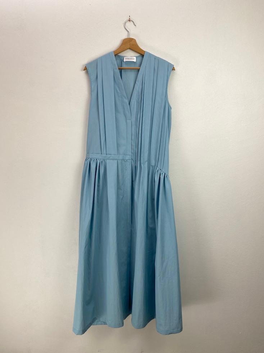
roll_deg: -1.5
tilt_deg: -8.0
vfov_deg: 67.3
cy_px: 176
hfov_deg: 53.1
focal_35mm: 26
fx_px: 264
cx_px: 132
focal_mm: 4.25
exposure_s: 1/100
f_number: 1.8
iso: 32
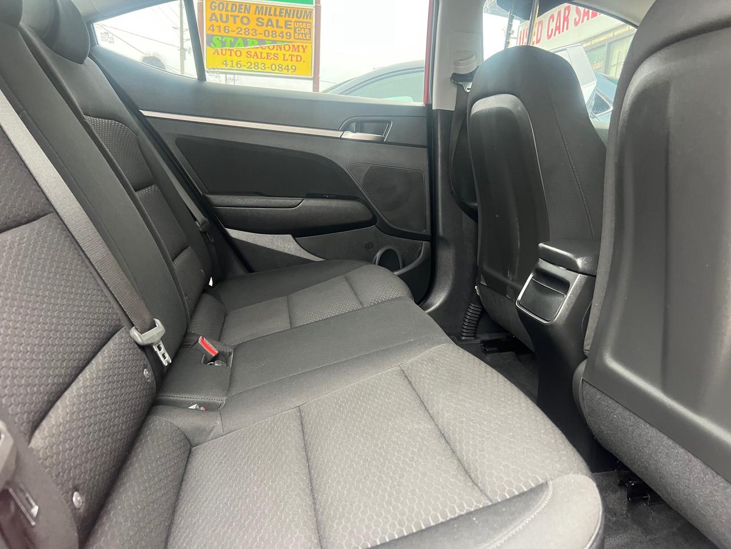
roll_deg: -2.9
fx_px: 549
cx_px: 366
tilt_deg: -11.5
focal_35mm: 26
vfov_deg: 53.1
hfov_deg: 67.3
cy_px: 274
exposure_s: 1/60
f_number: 1.5
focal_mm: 5.7
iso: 400
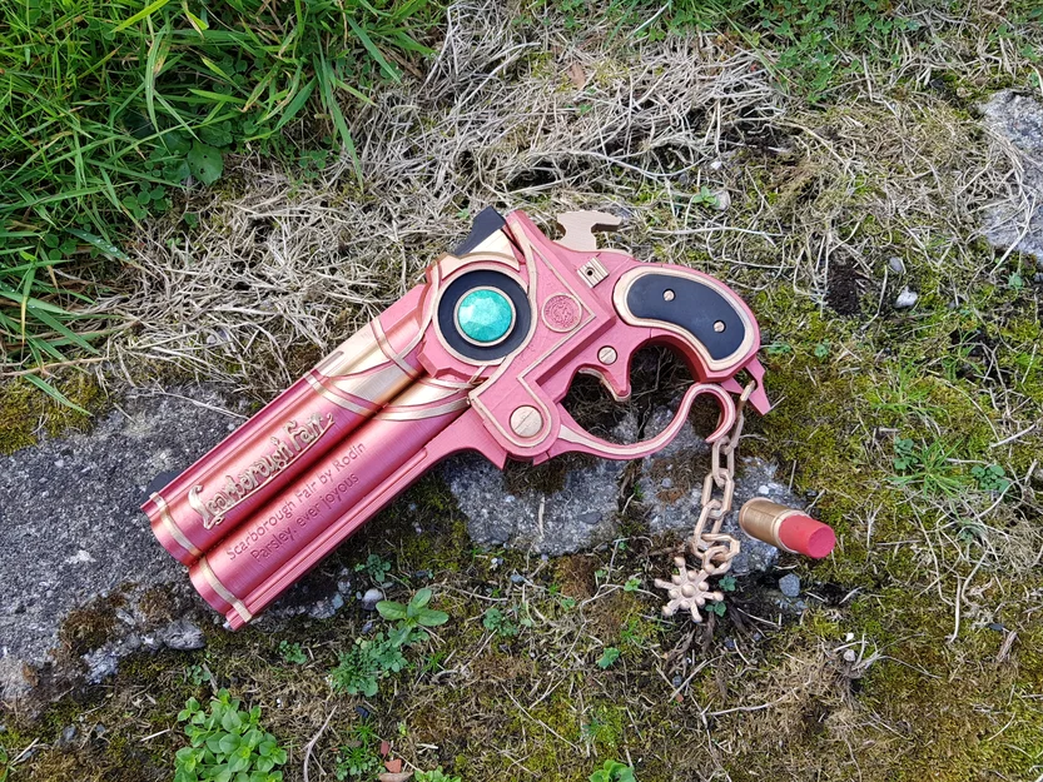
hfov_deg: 67.3
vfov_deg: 53.1
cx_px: 522
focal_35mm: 26
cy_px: 391
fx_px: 784
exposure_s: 1/204
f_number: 1.7
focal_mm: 4.2
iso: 40
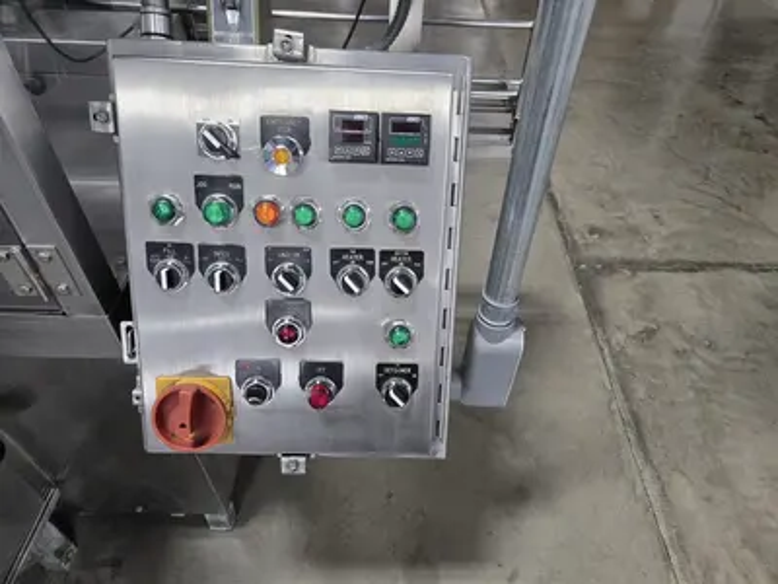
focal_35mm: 23
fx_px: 517
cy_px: 292
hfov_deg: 73.9
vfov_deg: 58.9
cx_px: 389
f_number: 1.8
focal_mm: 5.4
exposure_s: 1/120
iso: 200
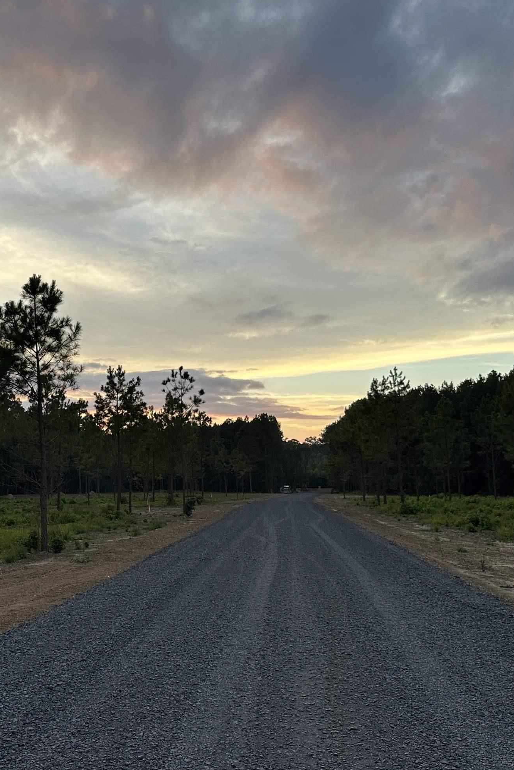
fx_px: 835
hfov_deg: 33.2
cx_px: 99
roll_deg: -0.1
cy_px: 392
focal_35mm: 39
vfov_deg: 49.5
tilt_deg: +6.2
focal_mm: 6.86
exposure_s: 1/414
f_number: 1.78
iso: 80
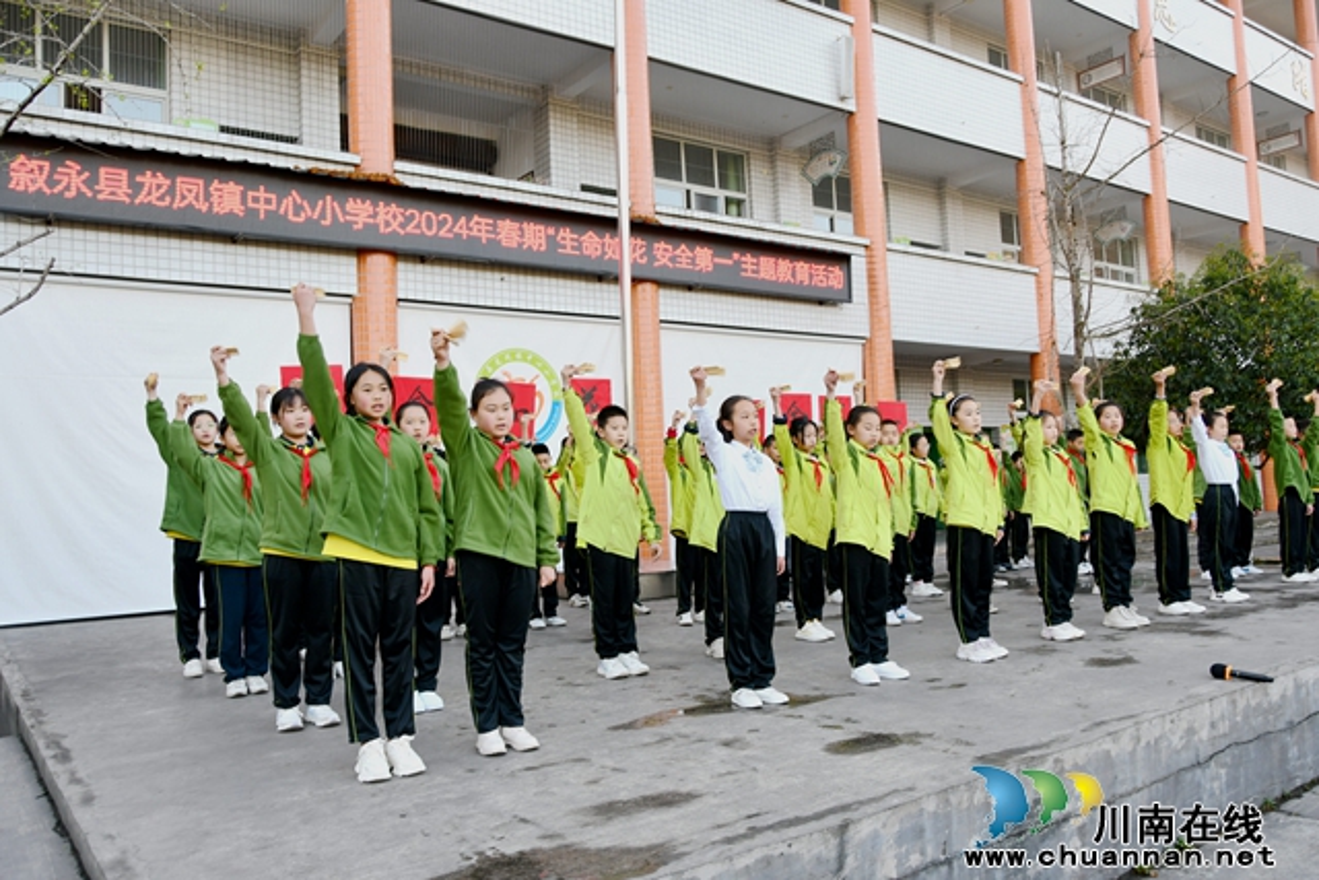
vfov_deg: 48.0
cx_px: 660
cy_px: 440
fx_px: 989
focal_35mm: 27
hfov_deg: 67.4
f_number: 4.5
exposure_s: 1/80
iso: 100
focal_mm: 18
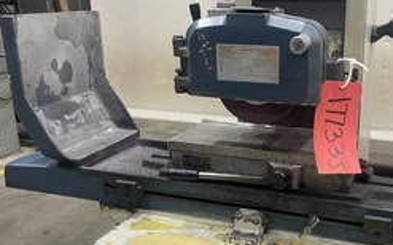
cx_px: 263
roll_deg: -1.2
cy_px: 145
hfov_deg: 45.5
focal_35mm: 43
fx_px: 460
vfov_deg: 29.8
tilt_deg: -18.2
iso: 320
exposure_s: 1/60
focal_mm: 5.1
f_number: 1.6
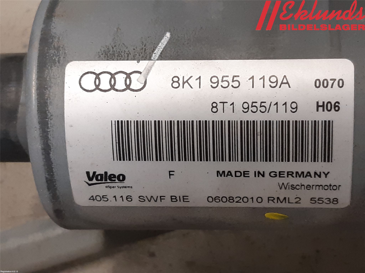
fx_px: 274
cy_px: 136
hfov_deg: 67.3
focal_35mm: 26
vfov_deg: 53.1
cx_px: 182
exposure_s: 1/50
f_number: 1.7
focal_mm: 3.93
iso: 160
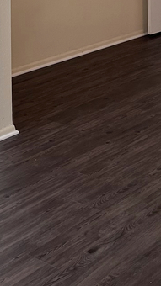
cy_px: -66
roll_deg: +0.2
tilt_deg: -4.0
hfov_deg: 13.4
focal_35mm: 90
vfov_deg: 21.8
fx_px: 684
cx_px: 96
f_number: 1.5
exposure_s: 1/60
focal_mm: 5.7
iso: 100
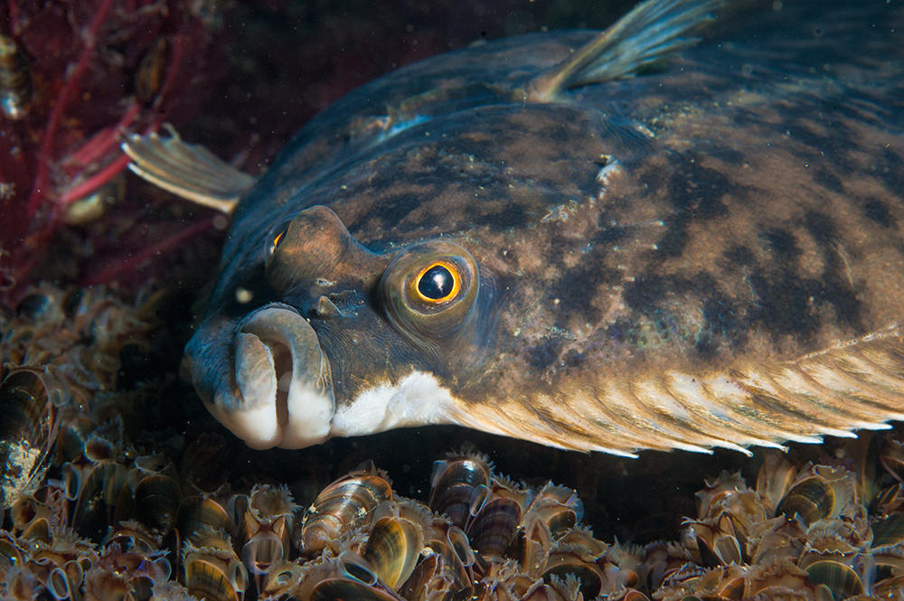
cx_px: 452
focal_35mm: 90
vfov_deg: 15.2
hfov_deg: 22.6
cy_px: 300
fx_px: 2258
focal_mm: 60
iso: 200
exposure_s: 1/100
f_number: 18
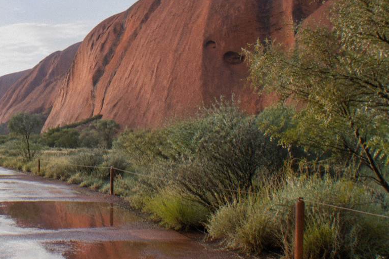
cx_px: 145
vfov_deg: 26.0
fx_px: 562
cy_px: 139
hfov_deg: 38.0
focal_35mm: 52
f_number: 11
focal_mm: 40
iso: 400
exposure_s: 1/200
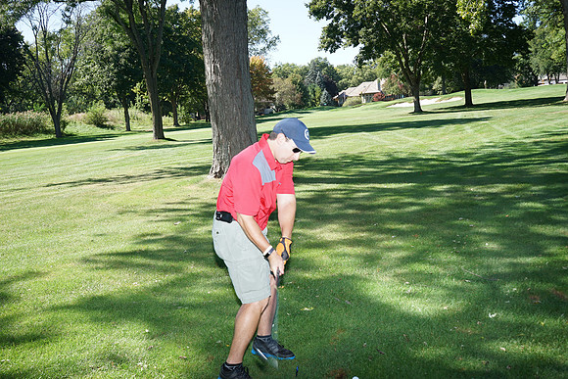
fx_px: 568
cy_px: 190
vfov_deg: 36.9
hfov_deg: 53.1
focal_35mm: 36
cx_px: 284
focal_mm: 36
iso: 200
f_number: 7.1
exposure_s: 1/200
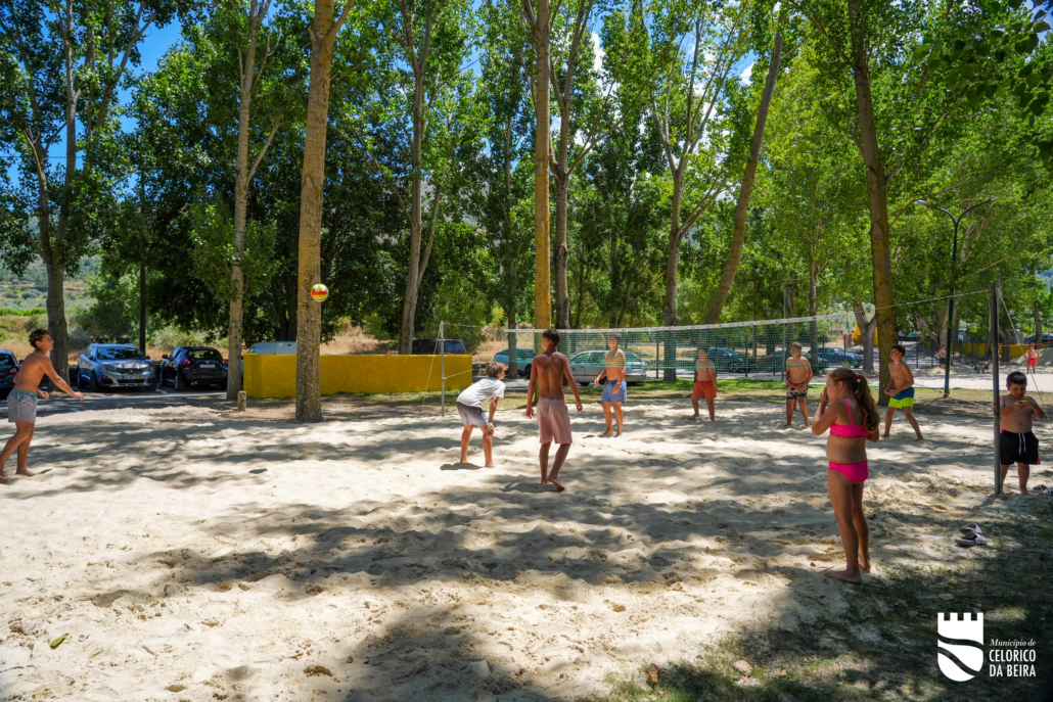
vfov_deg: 53.1
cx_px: 526
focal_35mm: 24
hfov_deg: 73.7
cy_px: 351
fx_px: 702
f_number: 4
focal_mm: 24
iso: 250
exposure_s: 1/1600
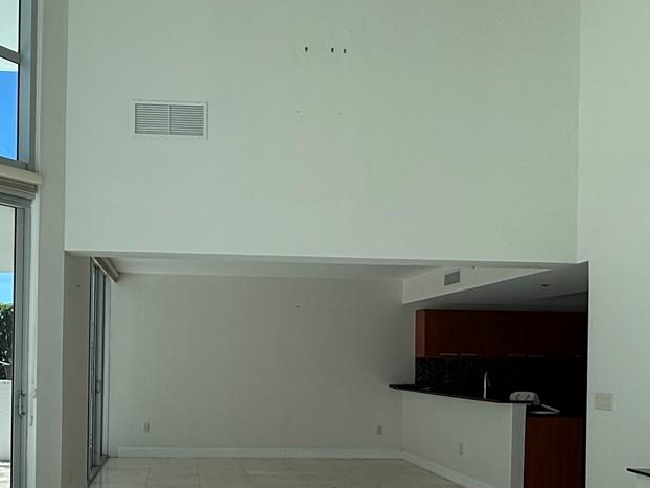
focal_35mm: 36
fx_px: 676
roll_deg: -1.1
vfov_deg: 38.8
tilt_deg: +0.9
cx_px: 227
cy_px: 358
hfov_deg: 50.6
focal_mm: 2.22
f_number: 2.2
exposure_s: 1/789
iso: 50
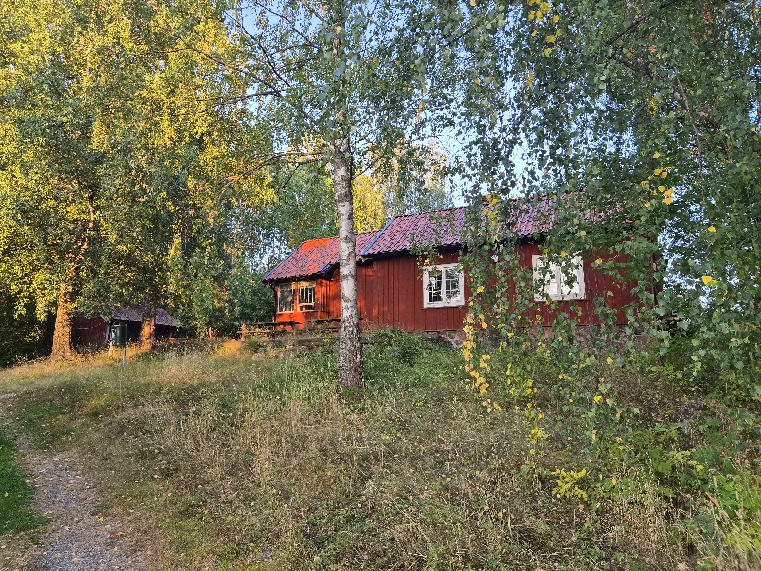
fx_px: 506
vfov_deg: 58.9
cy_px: 286
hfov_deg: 73.9
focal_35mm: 23
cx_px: 380
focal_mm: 5.4
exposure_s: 1/180
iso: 64
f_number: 1.8
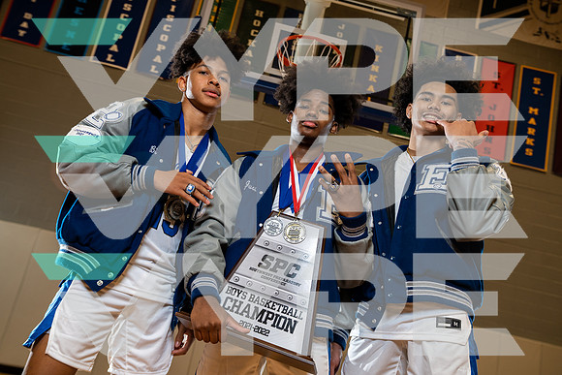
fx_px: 578
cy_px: 188
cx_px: 281
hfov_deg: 51.9
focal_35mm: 37
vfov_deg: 36.0
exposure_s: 1/125
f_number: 4
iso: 400
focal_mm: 37
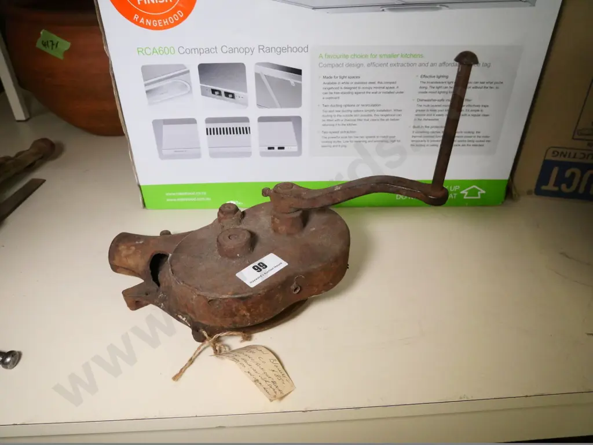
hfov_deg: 71.6
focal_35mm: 24
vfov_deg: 56.8
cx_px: 296
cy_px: 222
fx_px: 411
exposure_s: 1/500
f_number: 3.5
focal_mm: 12
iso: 3200
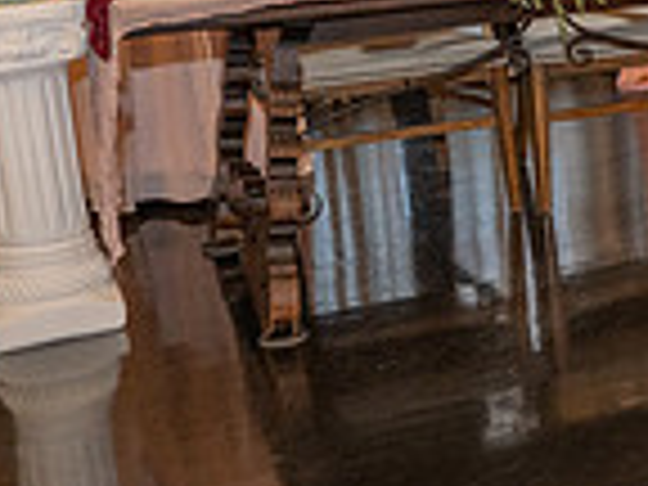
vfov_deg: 15.6
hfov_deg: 16.4
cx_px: 1278
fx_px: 1741
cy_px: 20
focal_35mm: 93
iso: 1600
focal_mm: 24
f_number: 2.8
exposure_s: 1/125
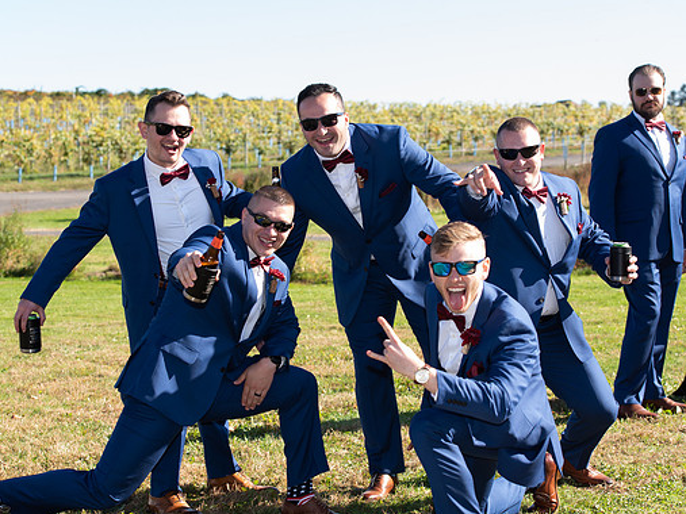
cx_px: 360
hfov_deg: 25.3
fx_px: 1526
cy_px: 260
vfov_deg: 19.1
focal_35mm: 77
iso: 80
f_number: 5.6
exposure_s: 1/125
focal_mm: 70
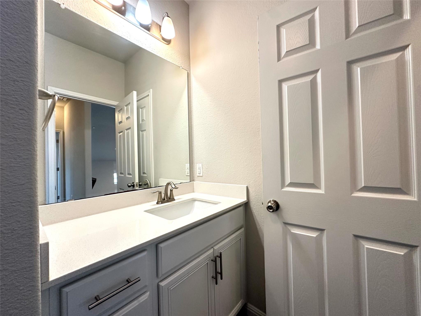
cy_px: 158
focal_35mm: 14
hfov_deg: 102.1
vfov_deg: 85.7
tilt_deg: +1.8
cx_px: 210
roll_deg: +1.1
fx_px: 170
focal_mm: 2.22
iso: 320
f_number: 2.2
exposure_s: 1/120
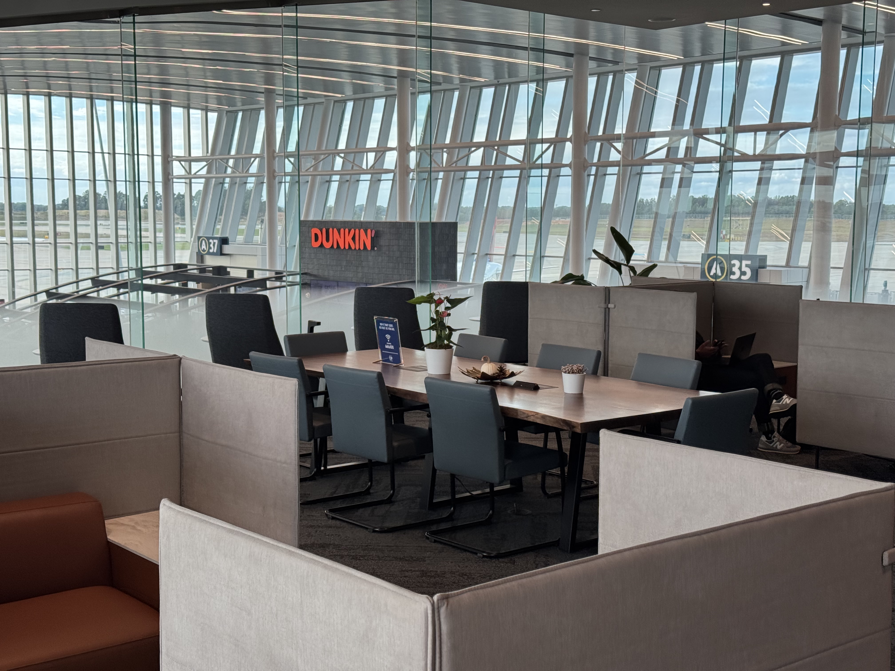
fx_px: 1241
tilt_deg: -7.9
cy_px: 336
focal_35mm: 48
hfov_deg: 39.7
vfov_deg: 30.3
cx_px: 448
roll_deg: -1.1
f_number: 1.78
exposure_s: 1/235
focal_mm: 6.76
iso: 64
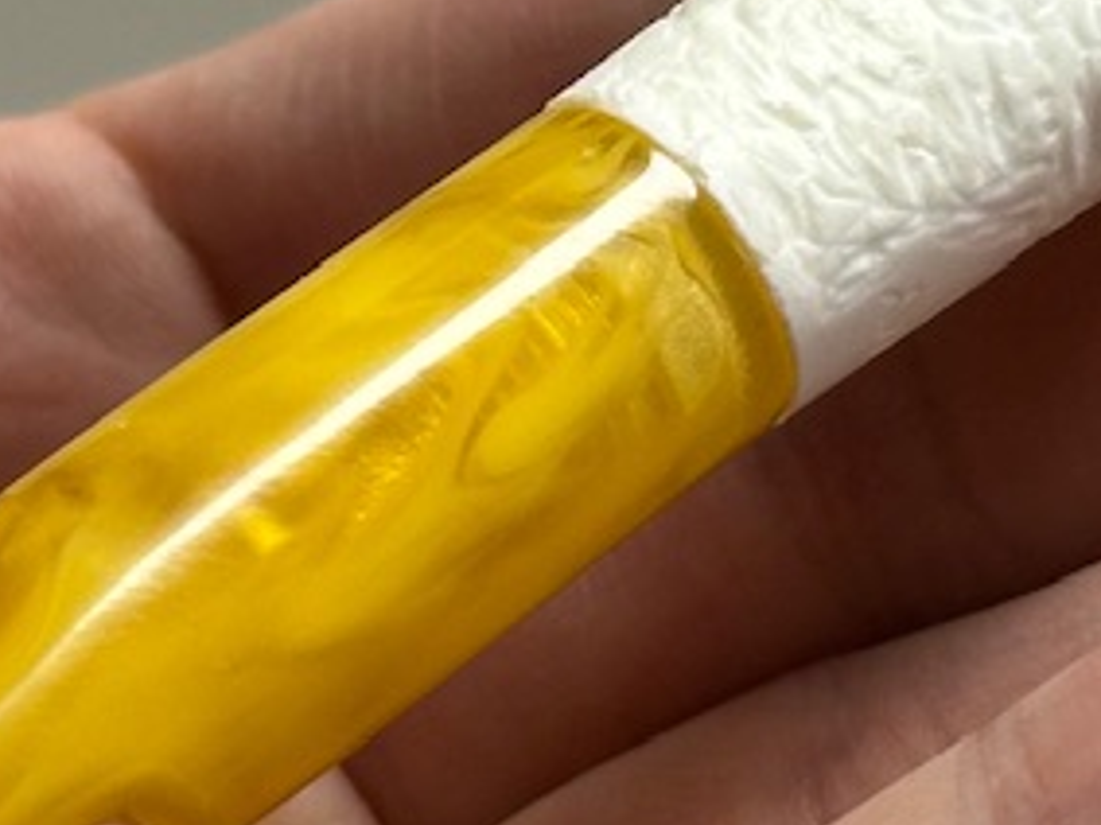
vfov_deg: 6.8
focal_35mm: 217
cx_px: 385
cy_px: 249
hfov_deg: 9.1
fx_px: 6899
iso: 80
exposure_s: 1/109
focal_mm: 6.86
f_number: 1.78
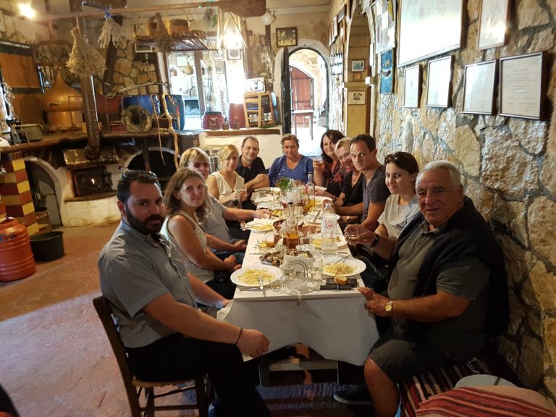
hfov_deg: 67.3
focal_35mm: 26
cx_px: 278
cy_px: 208
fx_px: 418
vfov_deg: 53.1
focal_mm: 4.2
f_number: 1.7
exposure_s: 1/10
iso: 320
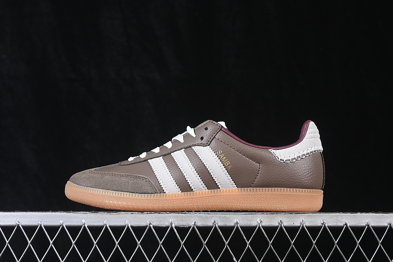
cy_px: 131
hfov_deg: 27.0
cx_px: 196
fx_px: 819
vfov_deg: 18.2
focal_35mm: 75
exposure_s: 1/60
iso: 160
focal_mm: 50
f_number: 6.3
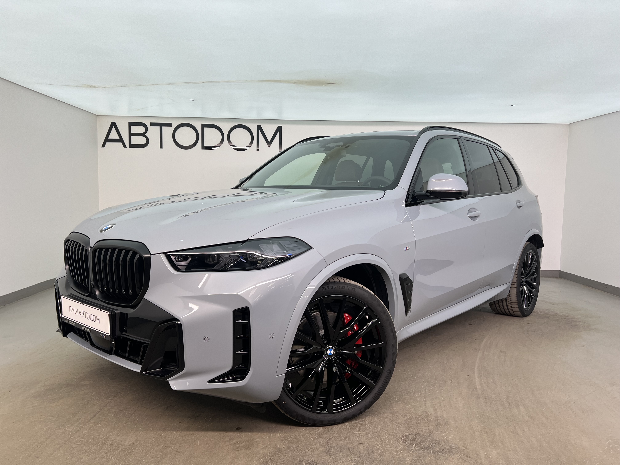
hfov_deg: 67.3
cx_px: 310
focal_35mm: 26
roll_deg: -0.5
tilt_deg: -5.5
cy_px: 232
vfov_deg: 53.1
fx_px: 466
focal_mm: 5.7
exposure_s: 1/125
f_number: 1.5
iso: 40
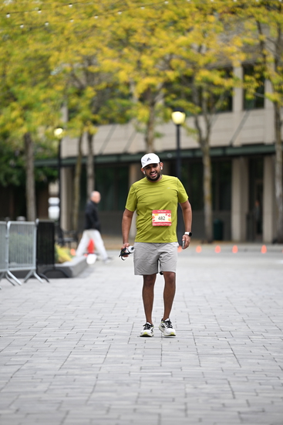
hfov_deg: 6.9
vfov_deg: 10.3
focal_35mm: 200
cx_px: 142
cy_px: 212
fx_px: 2357
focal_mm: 200
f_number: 2.8
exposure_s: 1/1250
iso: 400
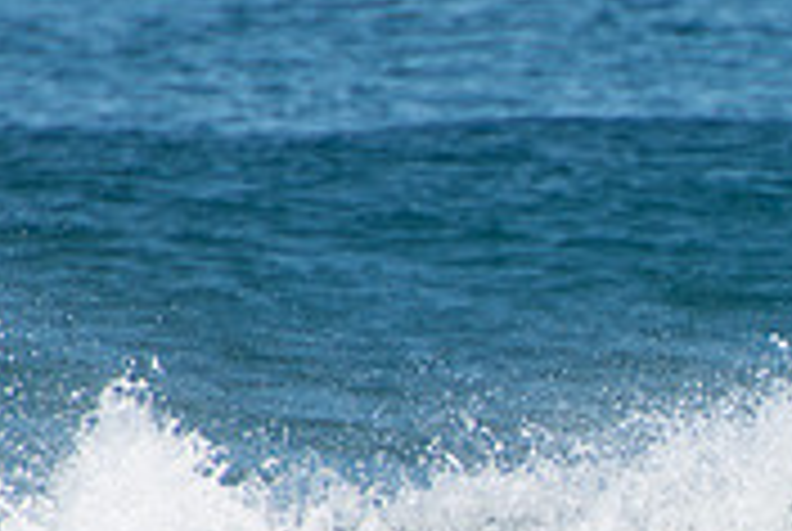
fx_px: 43479
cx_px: 1224
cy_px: 749
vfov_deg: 0.7
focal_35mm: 1973
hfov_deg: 1.0
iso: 320
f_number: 5.6
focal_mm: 400
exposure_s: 1/1250
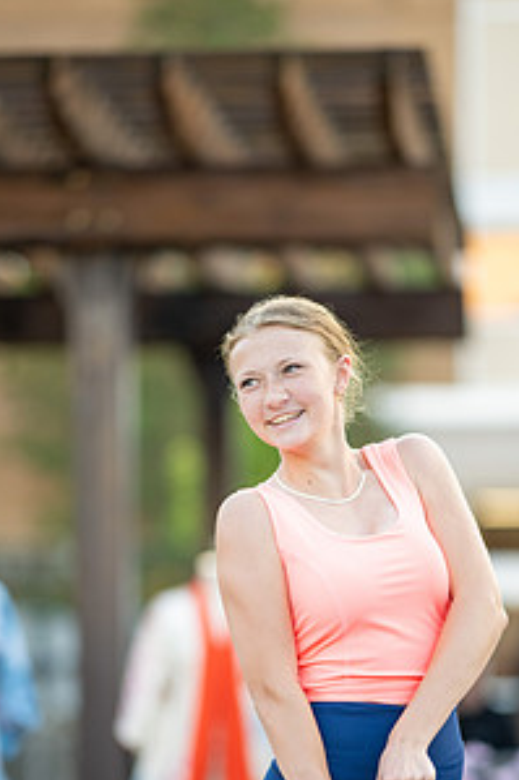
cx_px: 274
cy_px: 493
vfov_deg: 13.0
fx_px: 3420
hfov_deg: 8.7
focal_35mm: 158
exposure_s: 1/1000
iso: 400
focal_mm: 105
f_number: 1.4
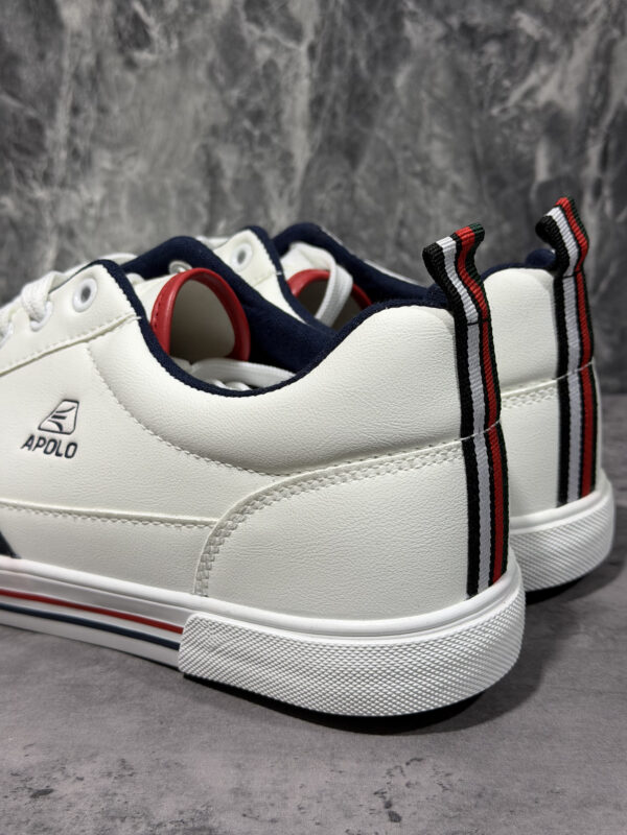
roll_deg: +1.4
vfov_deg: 39.7
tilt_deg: -19.4
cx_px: 314
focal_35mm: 48
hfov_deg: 30.3
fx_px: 1159
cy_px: 418
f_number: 1.78
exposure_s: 1/40
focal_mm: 6.76
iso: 200
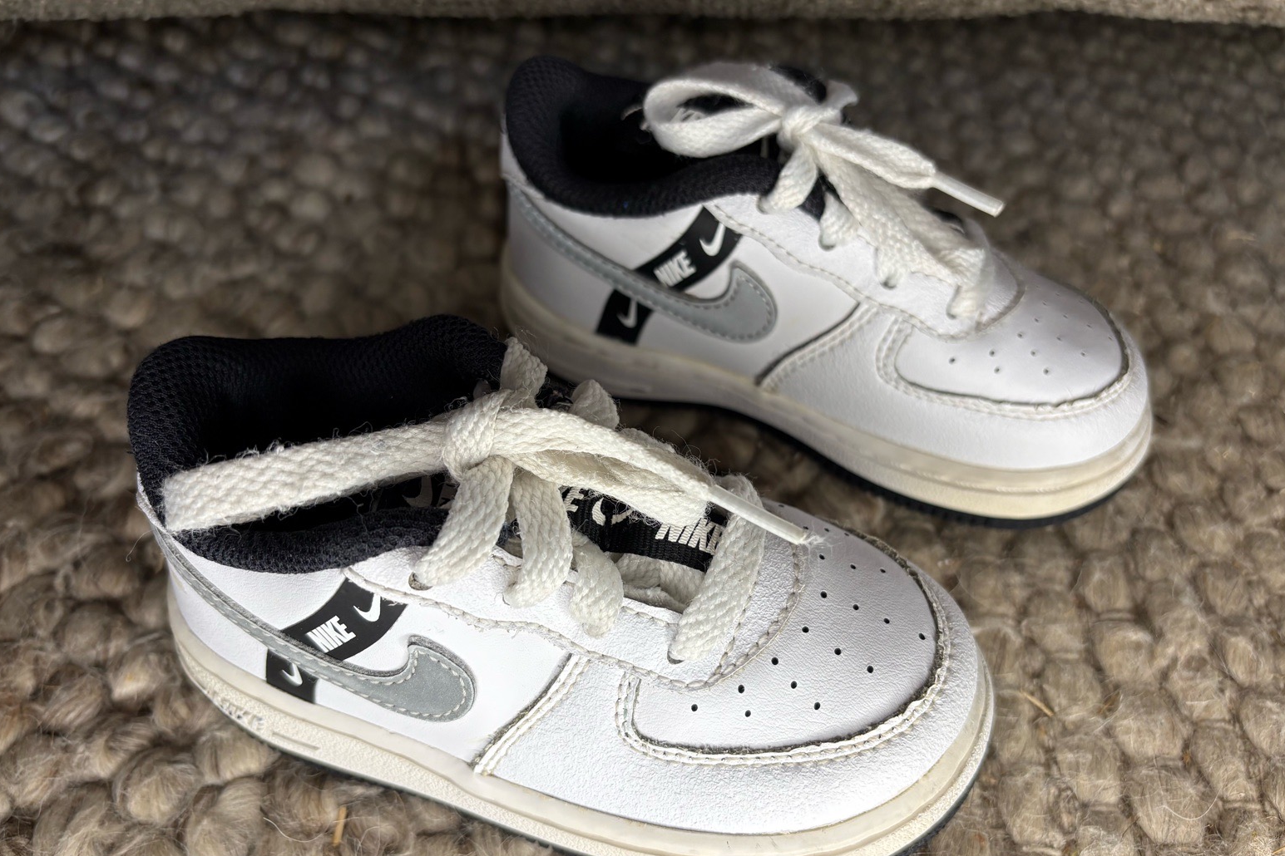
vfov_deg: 46.3
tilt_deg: -49.5
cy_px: 472
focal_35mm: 28
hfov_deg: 65.5
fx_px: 999
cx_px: 642
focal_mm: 5.96
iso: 80
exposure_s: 1/100
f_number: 1.6
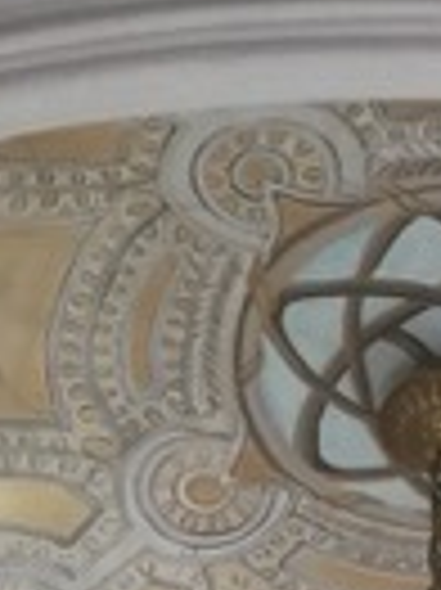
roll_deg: -1.5
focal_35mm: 123
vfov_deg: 14.9
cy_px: 883
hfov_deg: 11.9
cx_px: 477
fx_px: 2093
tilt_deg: +36.7
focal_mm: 3.3
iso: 64
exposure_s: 1/30
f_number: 2.4
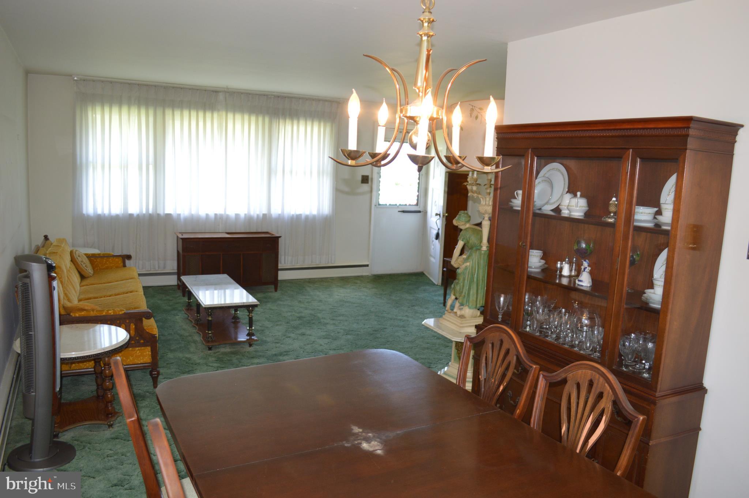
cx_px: 374
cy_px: 249
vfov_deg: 47.8
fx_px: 561
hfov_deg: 67.4
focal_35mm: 27
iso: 560
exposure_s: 1/60
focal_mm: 18
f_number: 3.5
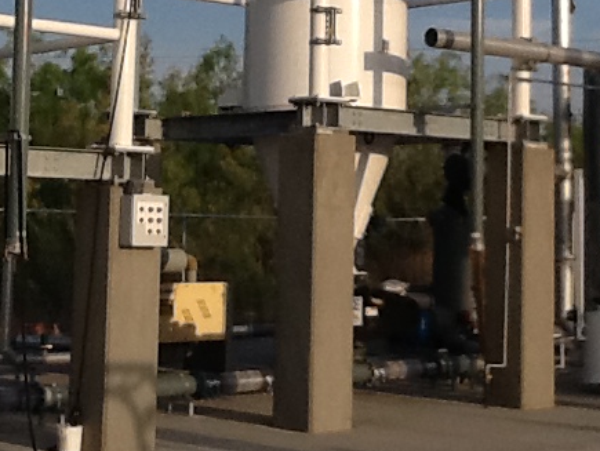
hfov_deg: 20.2
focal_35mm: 97
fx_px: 1683
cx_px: 328
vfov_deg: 15.1
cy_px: 74
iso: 40
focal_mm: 2.03
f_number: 2.4
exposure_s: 1/1115
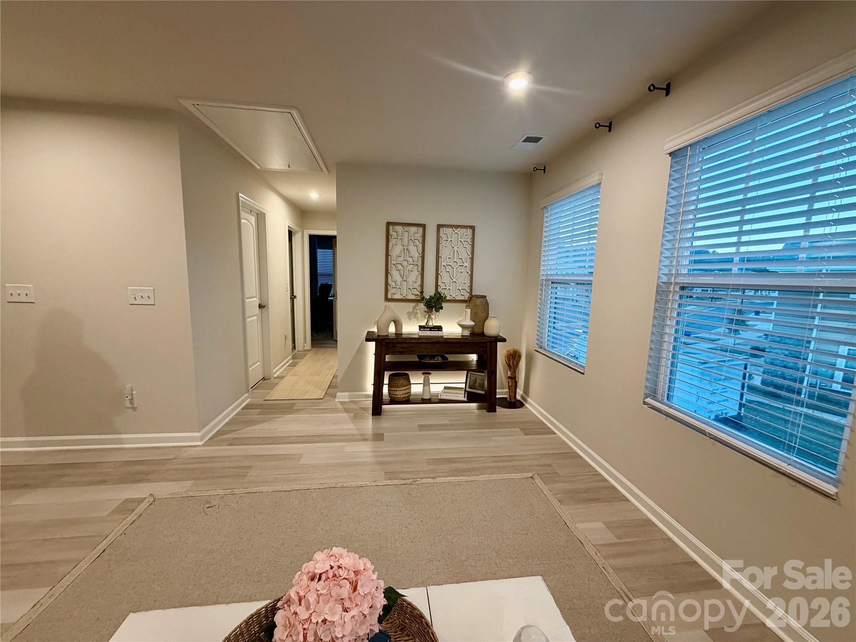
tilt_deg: -9.0
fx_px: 346
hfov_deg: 102.1
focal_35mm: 14
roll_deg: -1.6
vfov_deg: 85.7
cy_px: 321
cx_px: 428
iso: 200
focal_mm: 2.22
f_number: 2.2
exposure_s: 1/60
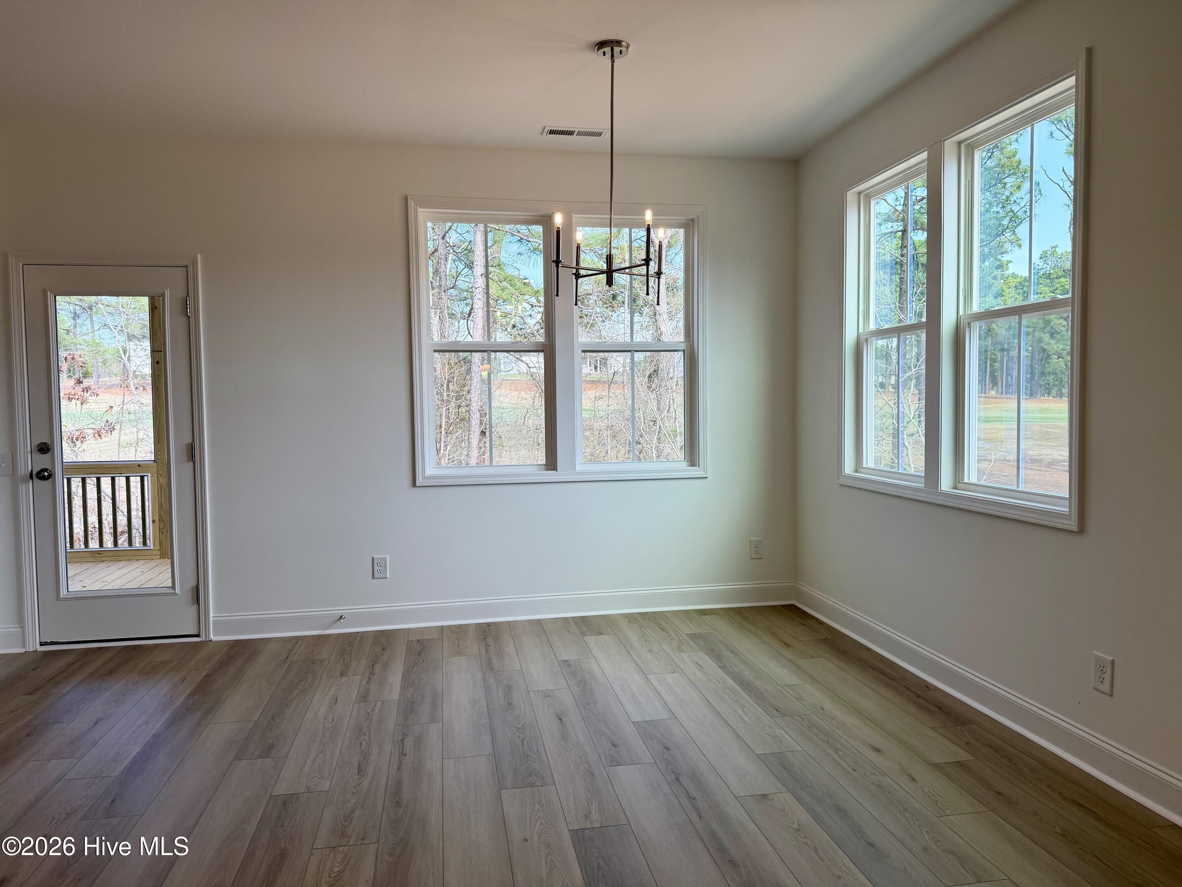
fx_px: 820
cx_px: 591
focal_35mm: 24
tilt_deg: -2.8
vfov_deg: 56.8
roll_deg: +0.5
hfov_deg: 71.6
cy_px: 444
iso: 100
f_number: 1.78
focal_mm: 6.76
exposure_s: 1/385
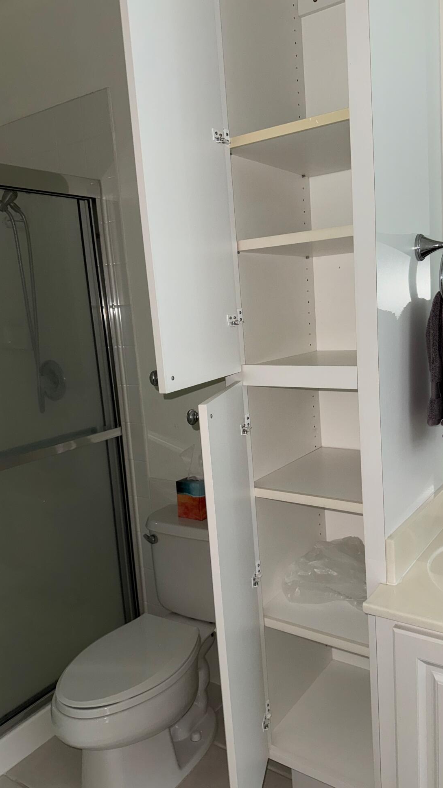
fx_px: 564
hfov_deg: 42.7
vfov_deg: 69.9
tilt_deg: -10.0
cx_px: 265
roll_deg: +3.5
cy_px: 400
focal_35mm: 27
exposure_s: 1/29
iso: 100
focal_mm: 6.76
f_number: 1.78
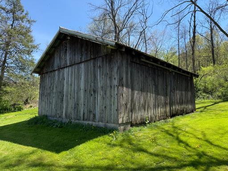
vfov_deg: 56.8
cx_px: 114
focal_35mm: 24
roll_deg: -0.1
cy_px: 86
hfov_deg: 71.6
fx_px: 158
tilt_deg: +5.6
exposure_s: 1/2703
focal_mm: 6.76
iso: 80
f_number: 1.78
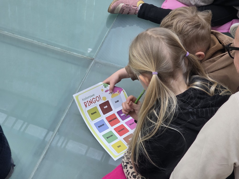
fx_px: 476
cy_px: 90
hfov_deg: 28.2
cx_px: 120
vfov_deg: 21.3
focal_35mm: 69
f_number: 2.4
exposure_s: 1/100
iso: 125
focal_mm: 7.9
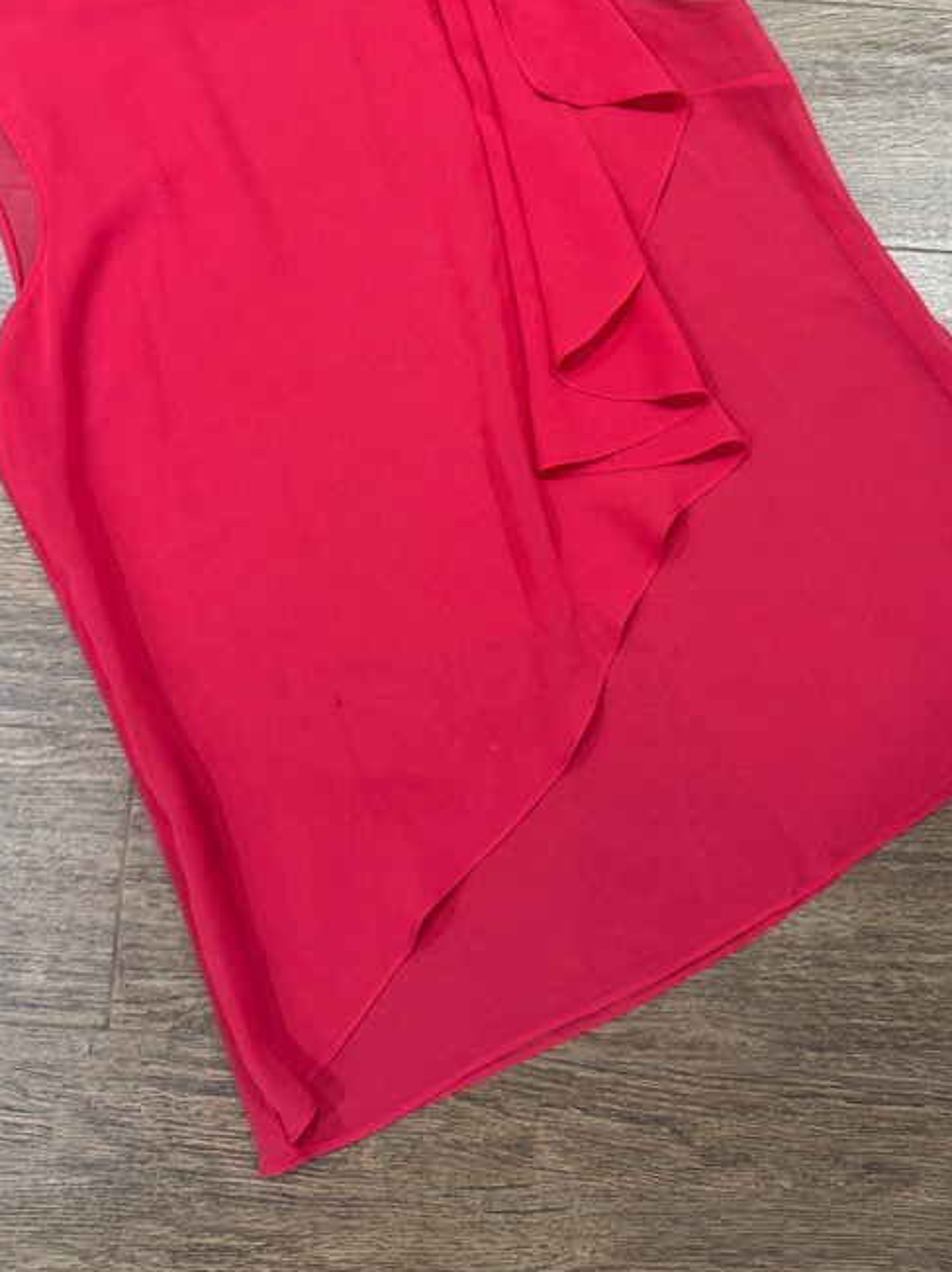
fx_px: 1358
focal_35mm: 37
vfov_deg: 49.0
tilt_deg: -79.9
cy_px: 394
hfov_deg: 38.6
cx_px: 500
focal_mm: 6.76
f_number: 1.78
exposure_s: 1/50
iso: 320
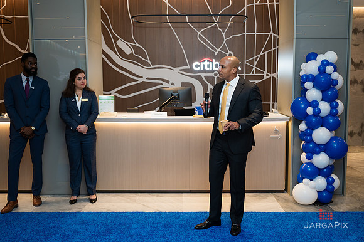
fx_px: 360
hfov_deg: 53.7
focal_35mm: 36
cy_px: 117
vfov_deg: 37.2
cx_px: 188
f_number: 3.2
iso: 400
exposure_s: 1/160
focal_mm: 34
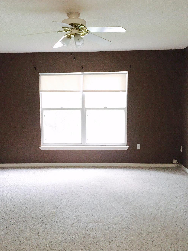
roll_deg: +0.0
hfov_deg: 39.6
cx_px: 83
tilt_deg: -4.2
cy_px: 129
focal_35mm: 36
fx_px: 261
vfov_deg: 51.4
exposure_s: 1/30
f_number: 2.2
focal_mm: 4.15
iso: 125
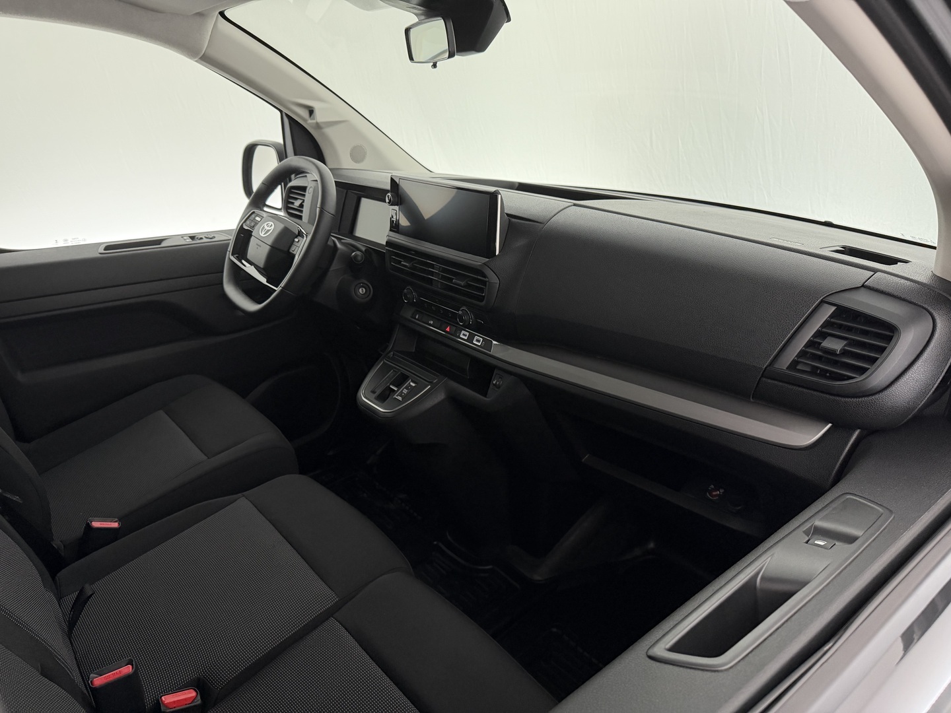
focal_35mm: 24
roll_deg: +2.2
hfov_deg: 71.6
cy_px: 356
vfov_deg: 56.8
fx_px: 659
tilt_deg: -23.2
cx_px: 476
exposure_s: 1/50
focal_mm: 6.76
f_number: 1.78
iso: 400
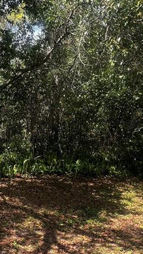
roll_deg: -4.2
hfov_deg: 30.1
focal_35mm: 38
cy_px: 99
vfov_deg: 52.3
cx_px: 19
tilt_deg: +8.1
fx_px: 256
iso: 32
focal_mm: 1.57
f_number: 1.8
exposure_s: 1/272
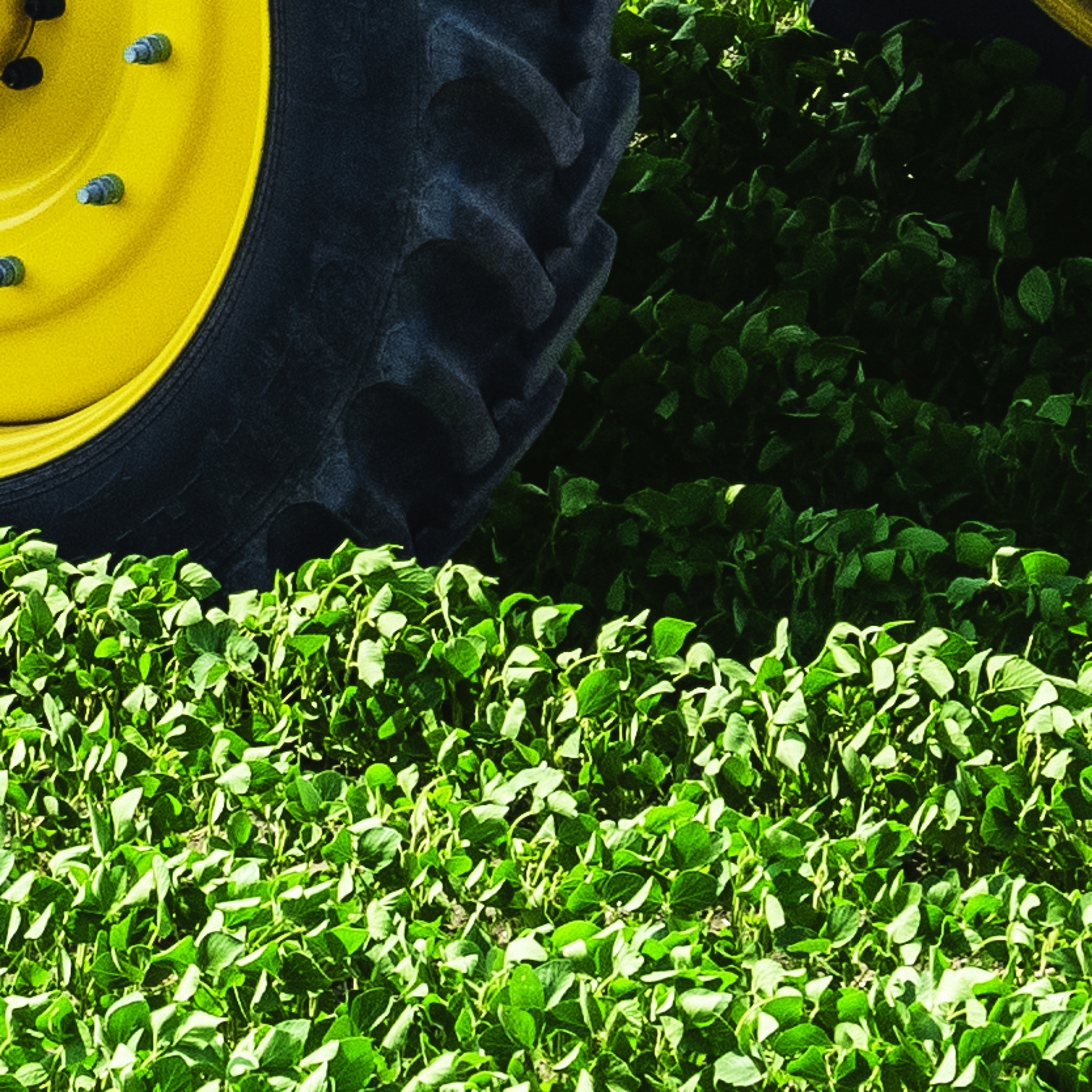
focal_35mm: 1557
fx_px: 55570
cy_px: -1309
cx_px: -718
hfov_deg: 1.1
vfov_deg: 1.1
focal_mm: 185
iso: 200
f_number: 7.1
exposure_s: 1/400
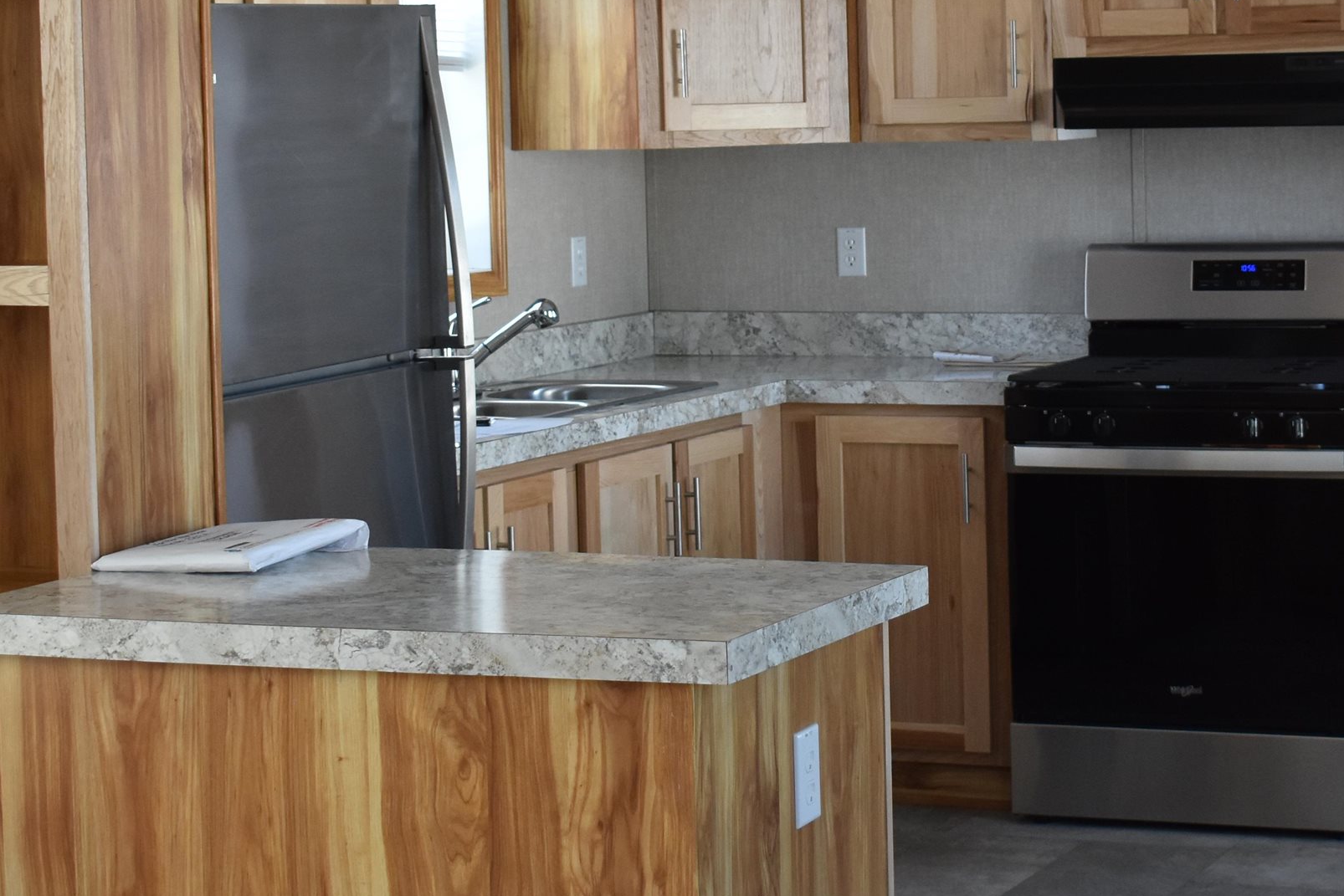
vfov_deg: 15.3
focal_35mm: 89
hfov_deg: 22.8
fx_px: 3321
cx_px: 910
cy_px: 277
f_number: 6.3
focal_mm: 31
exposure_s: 1/160
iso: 800
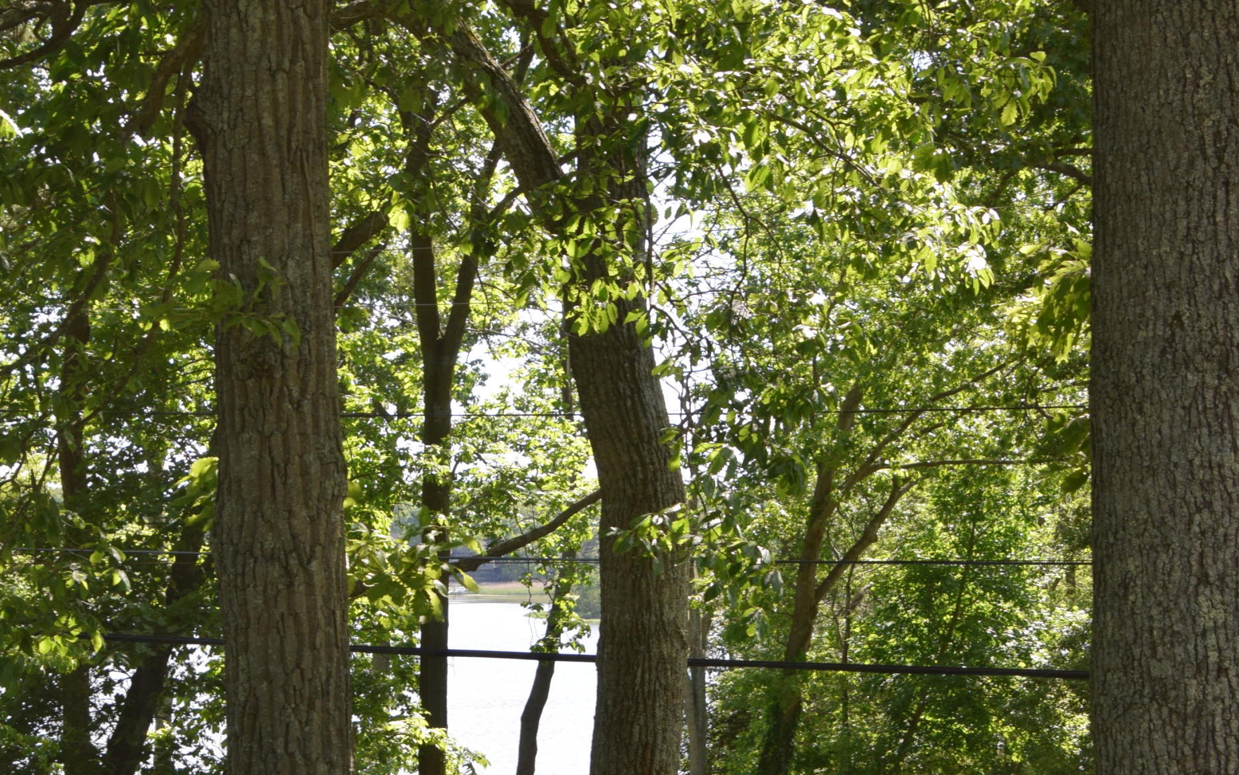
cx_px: 714
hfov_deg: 23.8
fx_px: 2932
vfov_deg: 15.0
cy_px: 470
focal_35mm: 87
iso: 400
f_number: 8
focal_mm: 35
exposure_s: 1/250
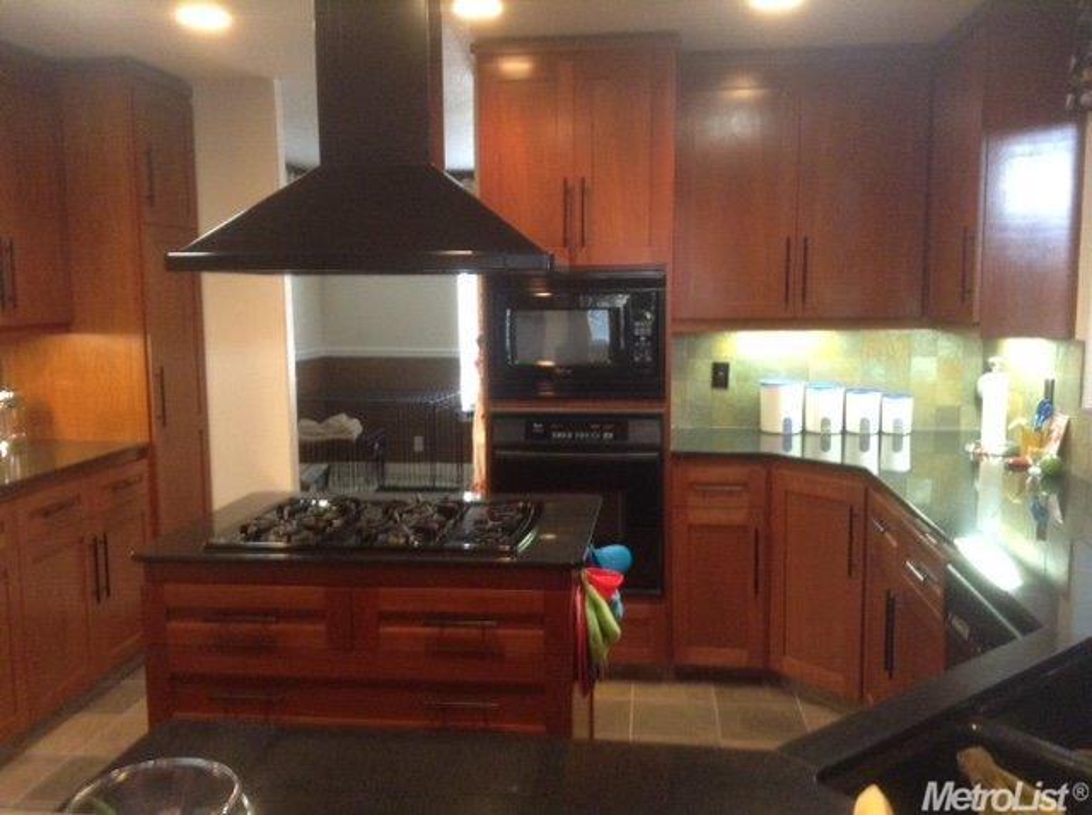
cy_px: 408
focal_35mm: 33
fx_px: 1039
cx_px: 546
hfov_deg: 55.4
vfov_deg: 42.8
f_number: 2.4
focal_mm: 3.3
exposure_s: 1/17
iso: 250
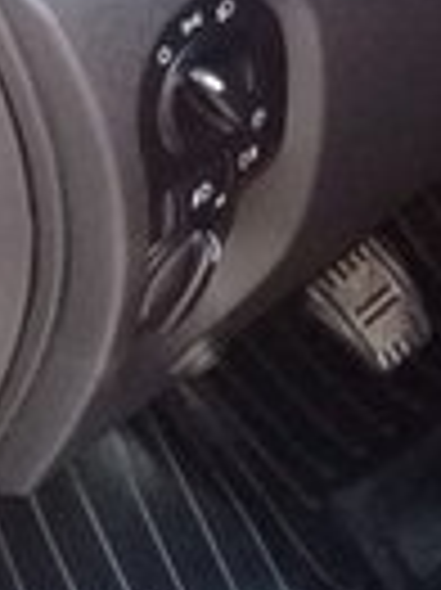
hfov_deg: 8.8
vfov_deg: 12.2
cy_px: -209
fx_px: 2654
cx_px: 963
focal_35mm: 156
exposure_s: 1/33
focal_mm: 3.3
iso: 125
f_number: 2.2
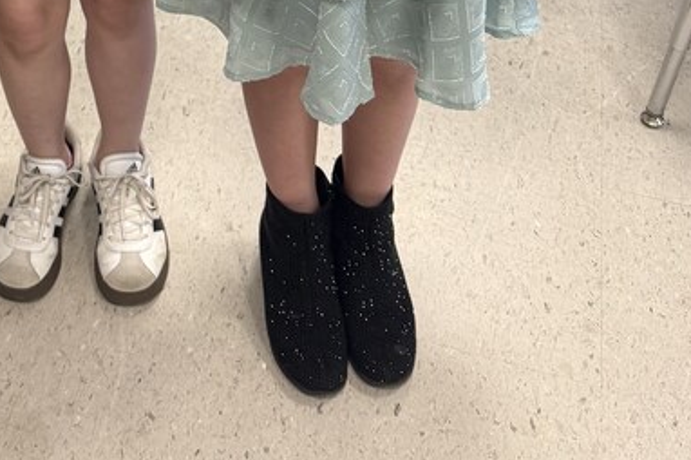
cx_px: 96
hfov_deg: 29.1
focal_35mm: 67
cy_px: -277
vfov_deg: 17.7
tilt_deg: -26.9
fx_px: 1285
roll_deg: +1.1
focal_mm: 6.76
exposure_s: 1/56
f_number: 1.78
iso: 200
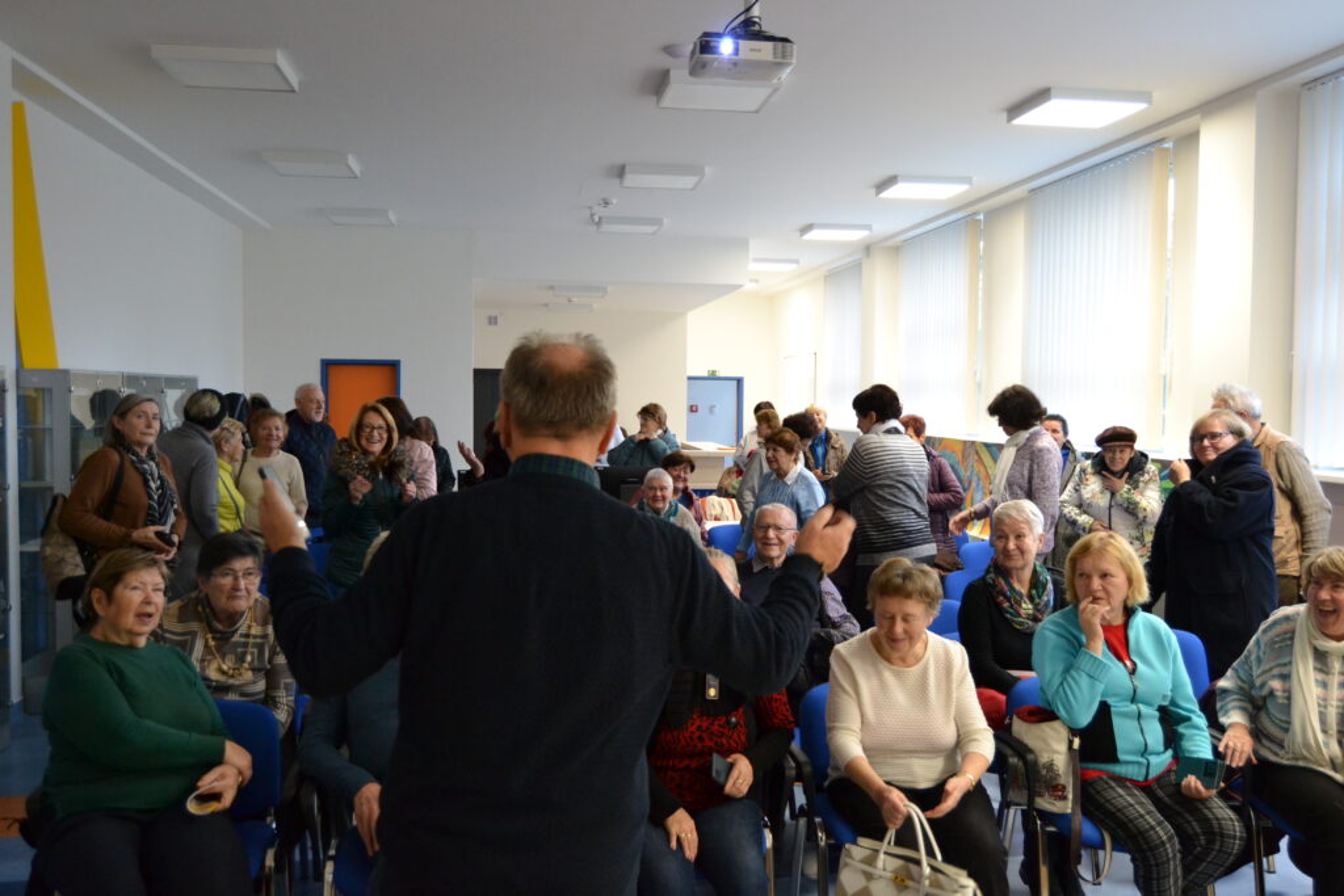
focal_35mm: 33
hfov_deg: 57.2
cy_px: 448
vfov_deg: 40.0
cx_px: 672
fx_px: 1232
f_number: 3.5
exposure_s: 1/60
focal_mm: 22
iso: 1250
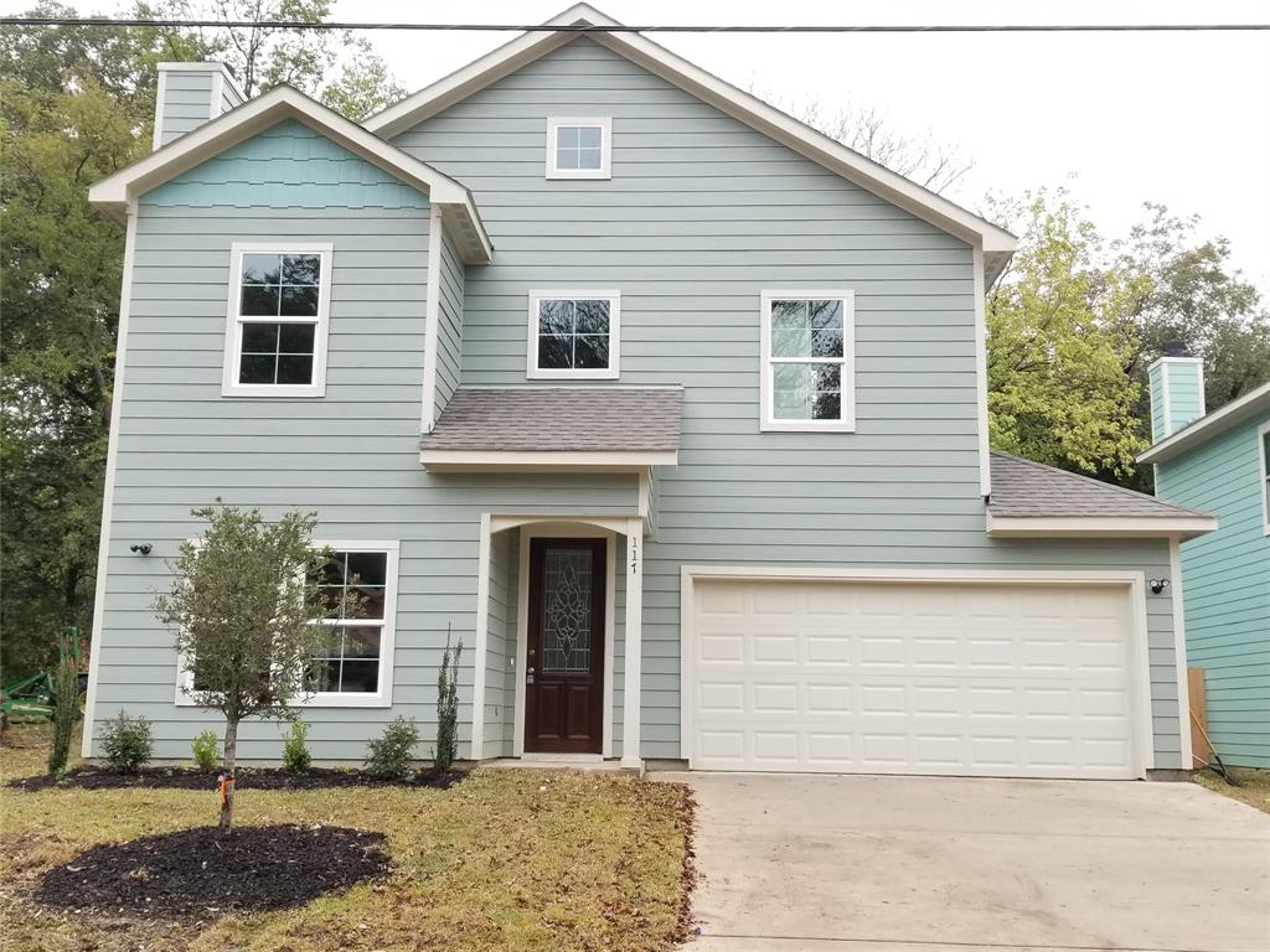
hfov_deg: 67.3
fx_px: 954
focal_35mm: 26
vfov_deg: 53.1
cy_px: 476
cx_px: 635
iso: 50
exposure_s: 1/233
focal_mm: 4.3
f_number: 1.7
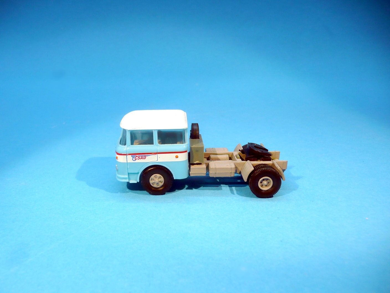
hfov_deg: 63.4
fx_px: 315
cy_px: 146
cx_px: 195
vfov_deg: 49.7
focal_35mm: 28
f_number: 3.3
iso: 100
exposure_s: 1/100
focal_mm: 4.6
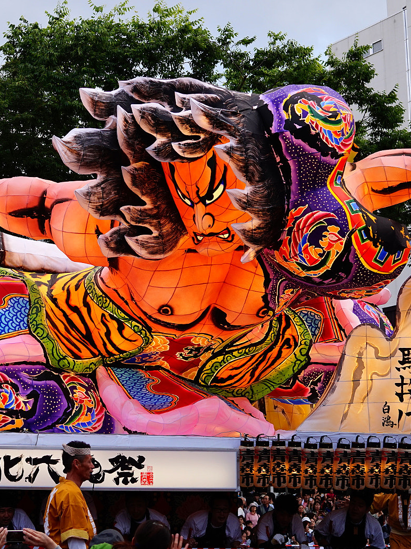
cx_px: 56
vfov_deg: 29.4
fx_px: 1045
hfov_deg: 21.8
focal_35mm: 66
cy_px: 276
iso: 100
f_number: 3.2
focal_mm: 30
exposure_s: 1/200
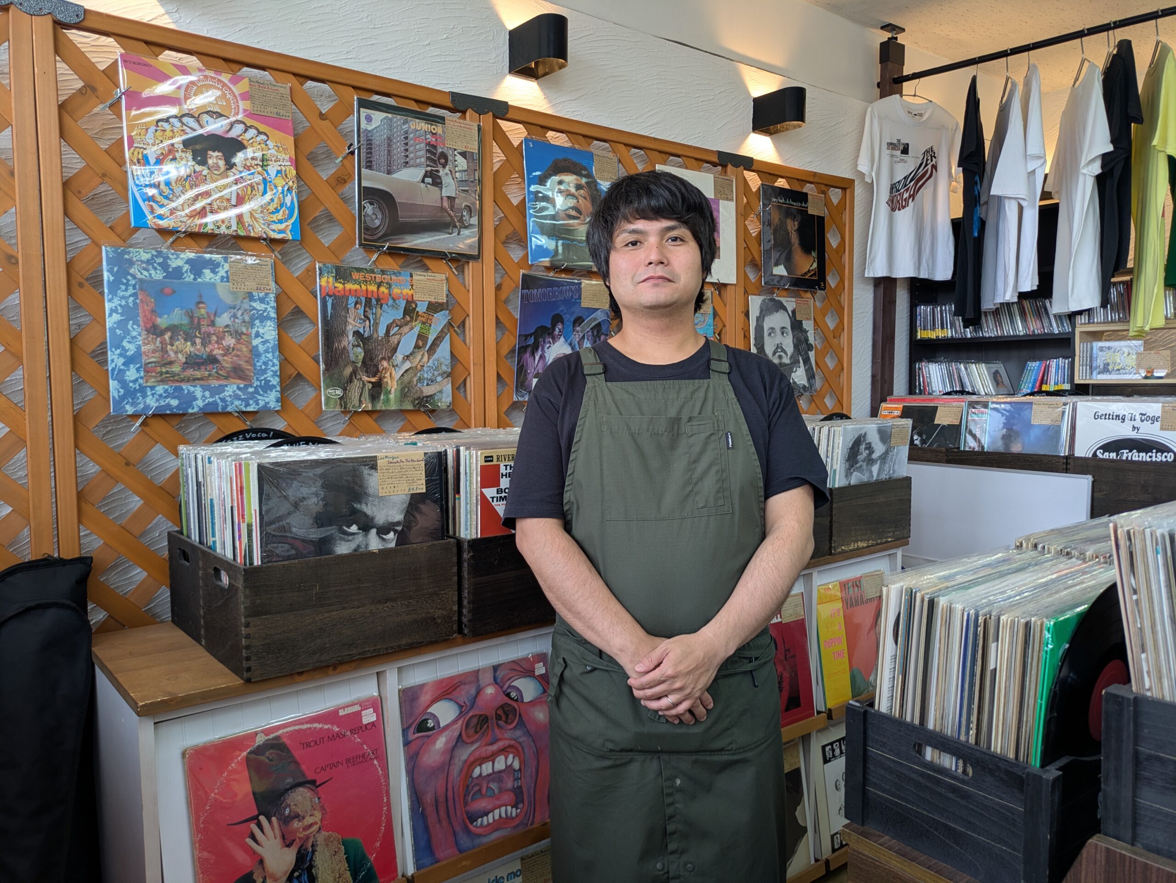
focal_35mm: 25
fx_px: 850
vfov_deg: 54.9
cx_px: 588
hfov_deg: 69.4
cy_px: 442
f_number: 1.89
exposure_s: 1/25
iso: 46
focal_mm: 5.43
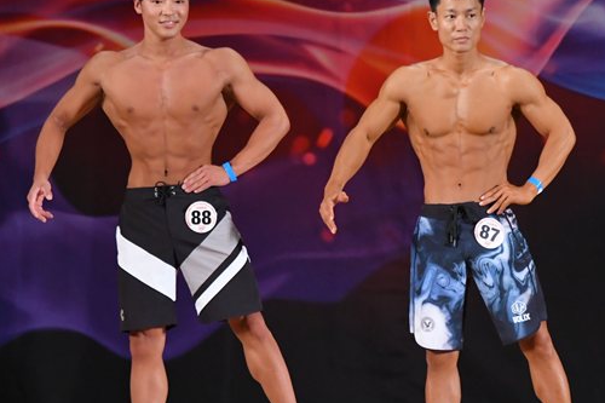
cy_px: 188
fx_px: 6249
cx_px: 389
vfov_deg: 3.7
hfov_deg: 5.5
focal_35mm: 372
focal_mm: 160
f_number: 5.6
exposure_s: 1/400
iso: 3200
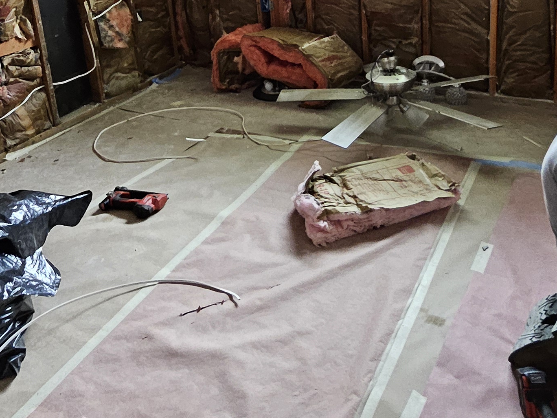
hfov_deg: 49.0
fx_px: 611
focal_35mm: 38
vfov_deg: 35.4
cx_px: 284
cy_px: 38
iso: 320
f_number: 2.2
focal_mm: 1.74
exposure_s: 1/40
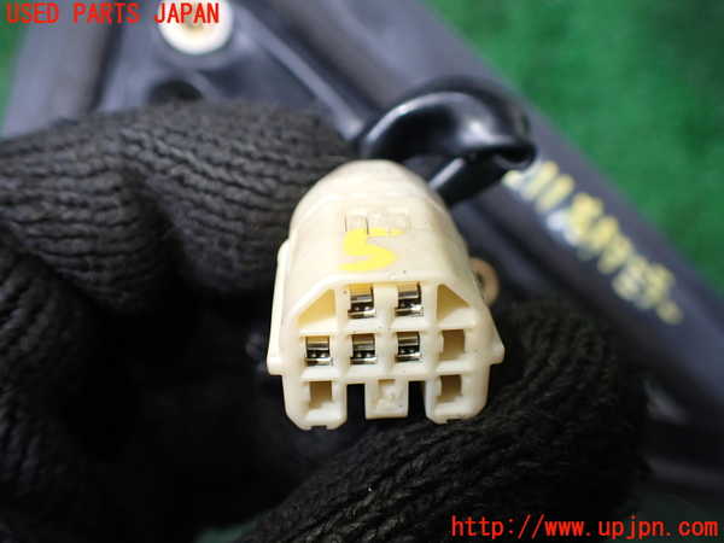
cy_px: 272
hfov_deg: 60.0
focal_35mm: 30
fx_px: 627
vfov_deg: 46.8
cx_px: 362
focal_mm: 5.4
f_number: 2.3
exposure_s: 1/125
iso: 250
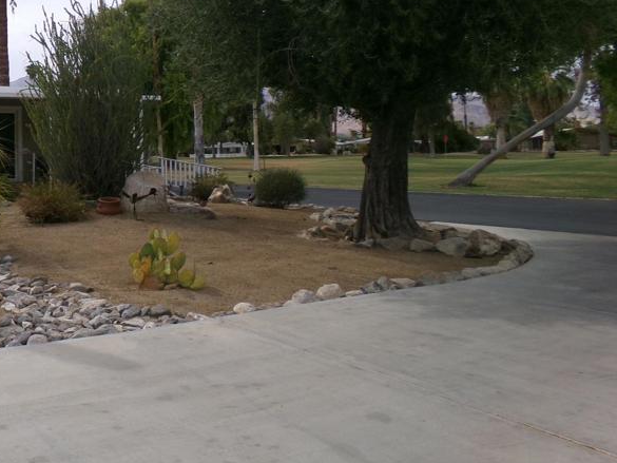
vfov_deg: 33.7
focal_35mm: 42
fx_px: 749
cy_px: 118
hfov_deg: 42.3
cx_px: 102
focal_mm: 4.3
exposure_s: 1/125
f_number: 11.07
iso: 100
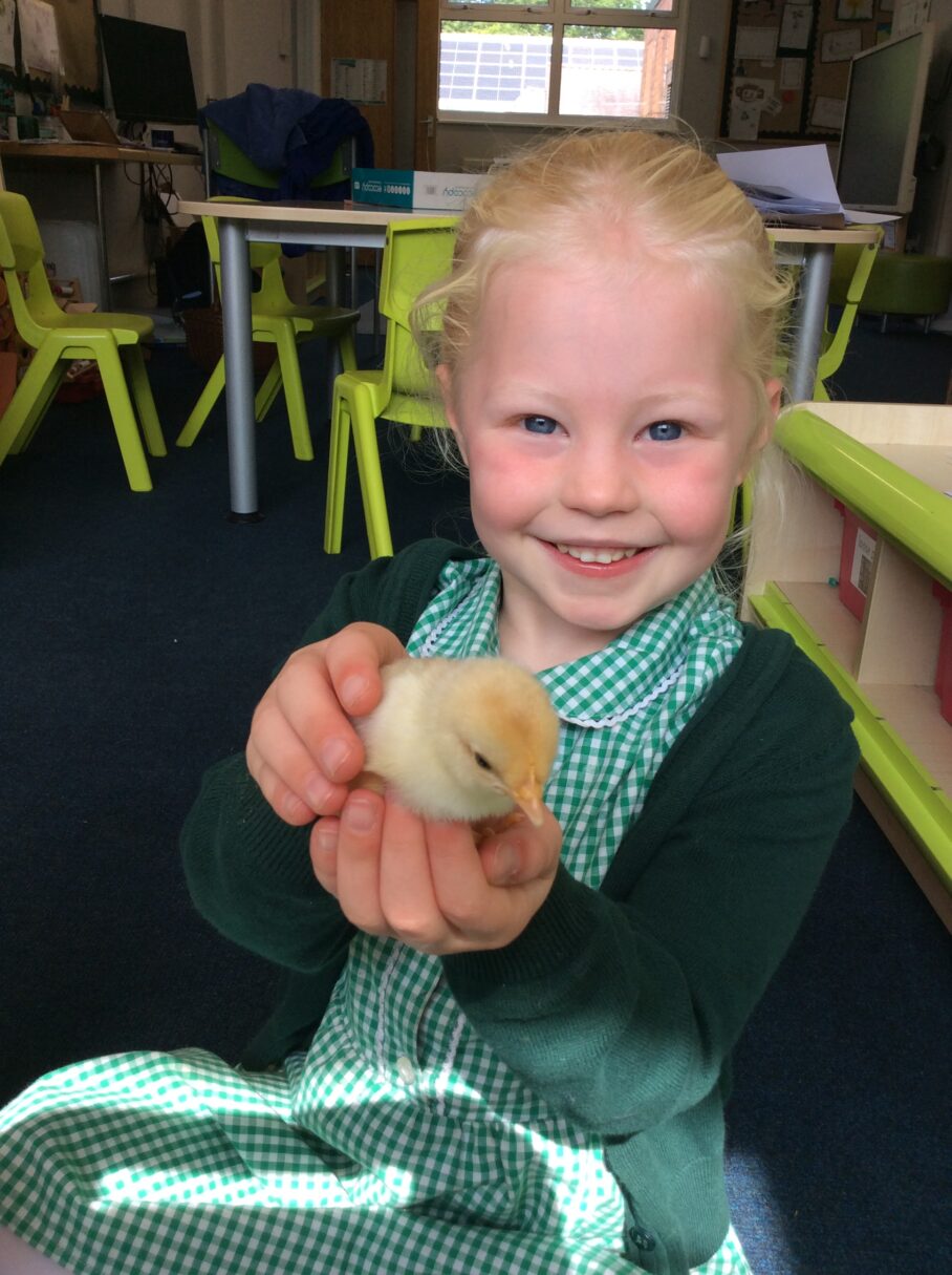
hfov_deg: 44.1
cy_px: 638
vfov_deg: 56.9
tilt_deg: -22.0
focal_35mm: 32
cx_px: 476
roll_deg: -1.6
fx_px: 1176
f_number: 2.4
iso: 32
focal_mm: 3.3
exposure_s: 1/135
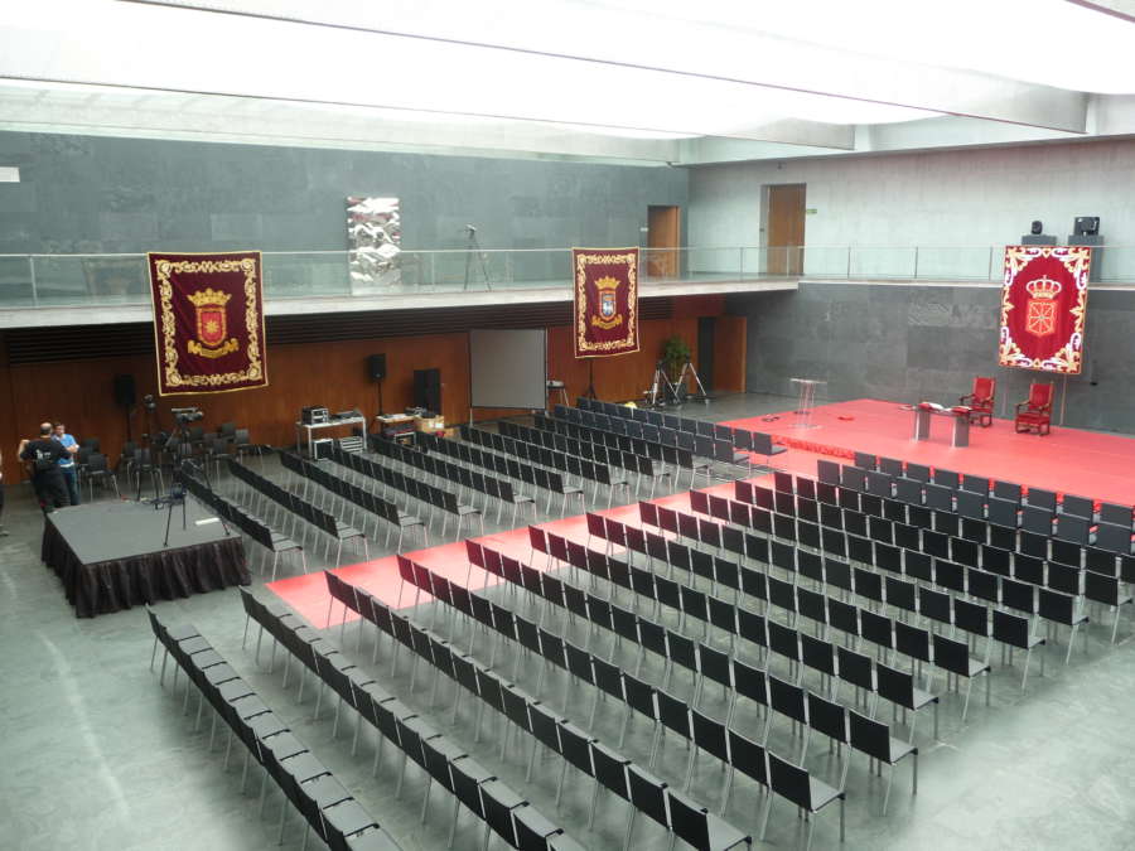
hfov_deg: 63.4
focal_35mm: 28
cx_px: 568
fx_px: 918
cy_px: 426
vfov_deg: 49.7
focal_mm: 4.7
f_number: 3.3
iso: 100
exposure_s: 1/50
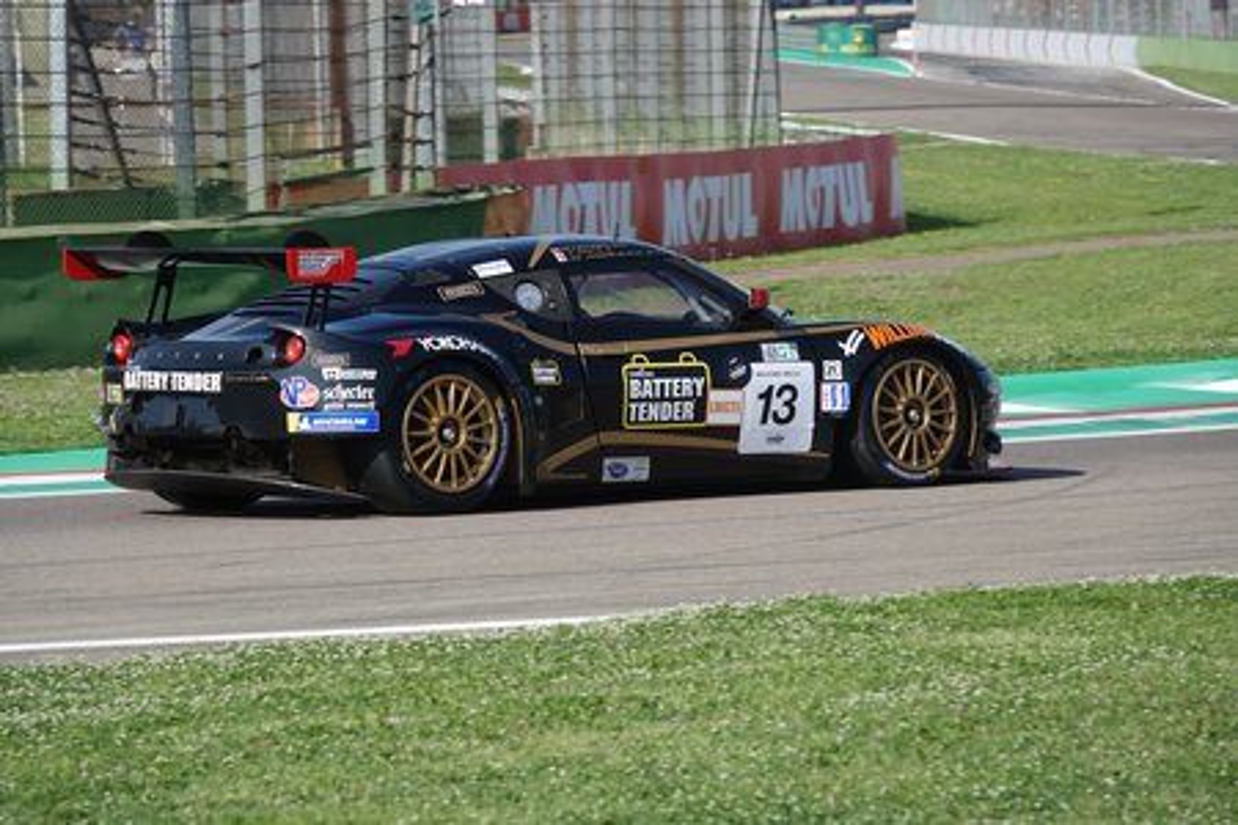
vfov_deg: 6.0
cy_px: 412
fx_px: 7874
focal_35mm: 229
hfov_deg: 9.0
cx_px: 619
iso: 125
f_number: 4.5
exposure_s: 1/800
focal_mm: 83.9
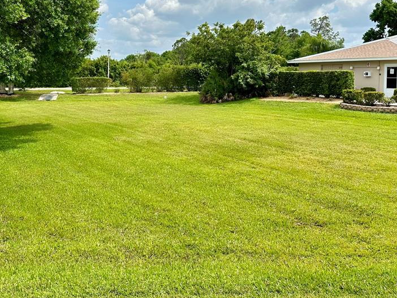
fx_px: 402
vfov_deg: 40.1
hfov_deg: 52.3
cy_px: 94
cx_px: 163
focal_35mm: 35
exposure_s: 1/5525
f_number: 1.78
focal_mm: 6.86
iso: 80
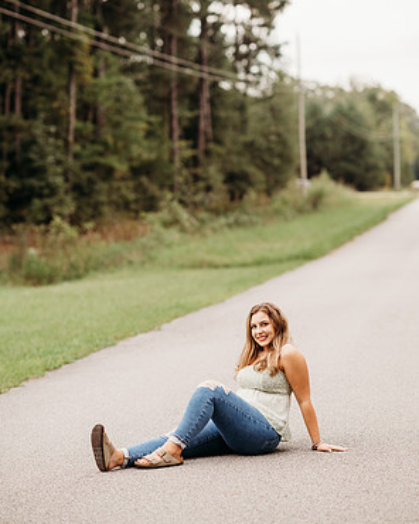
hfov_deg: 15.9
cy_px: 261
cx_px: 208
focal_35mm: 97
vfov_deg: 19.8
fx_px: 1504
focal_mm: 85
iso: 320
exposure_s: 1/250
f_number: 2.2
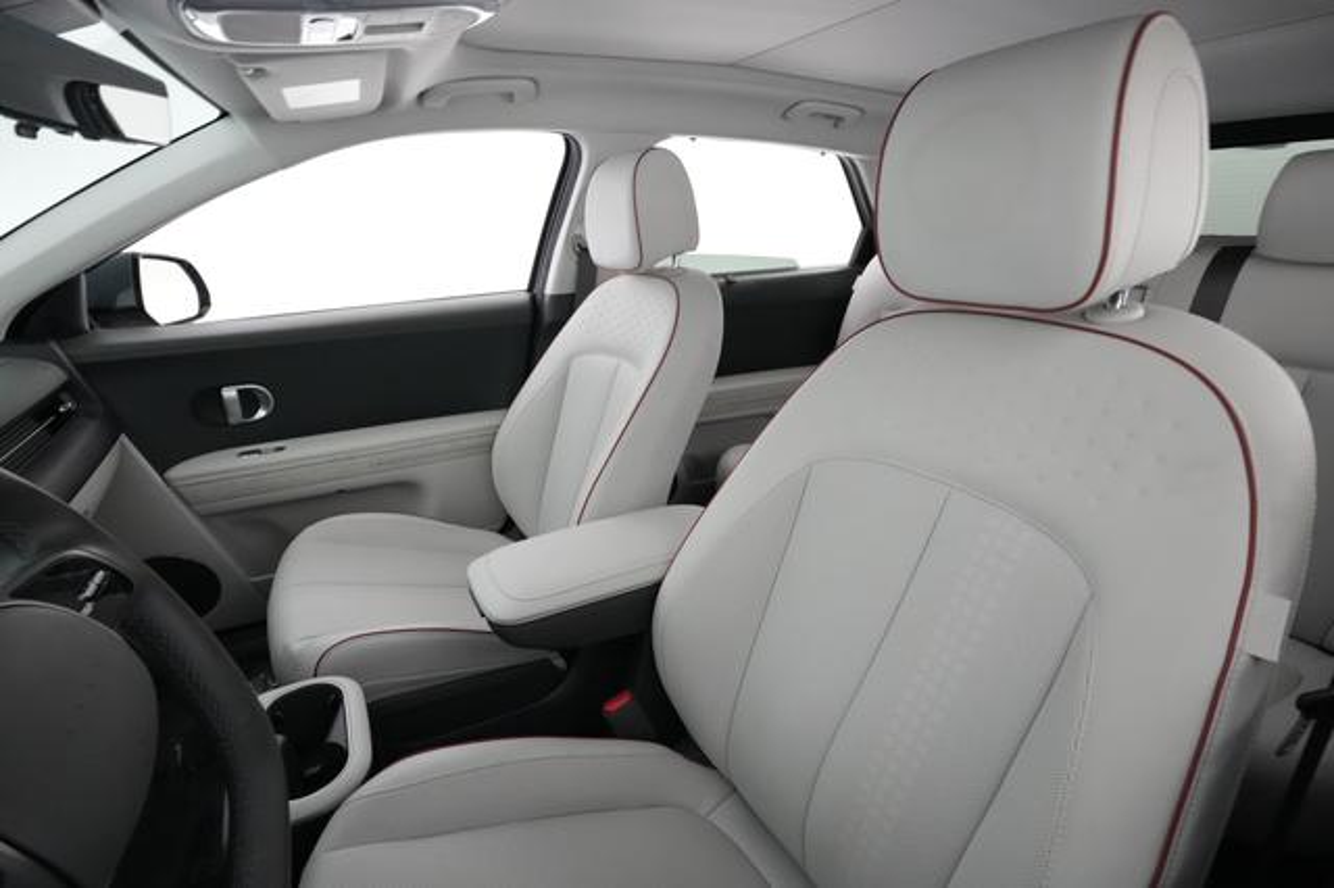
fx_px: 630
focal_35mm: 17
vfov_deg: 70.4
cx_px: 667
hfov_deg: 93.3
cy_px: 444
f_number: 7.1
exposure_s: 1/25
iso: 8000
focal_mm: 17
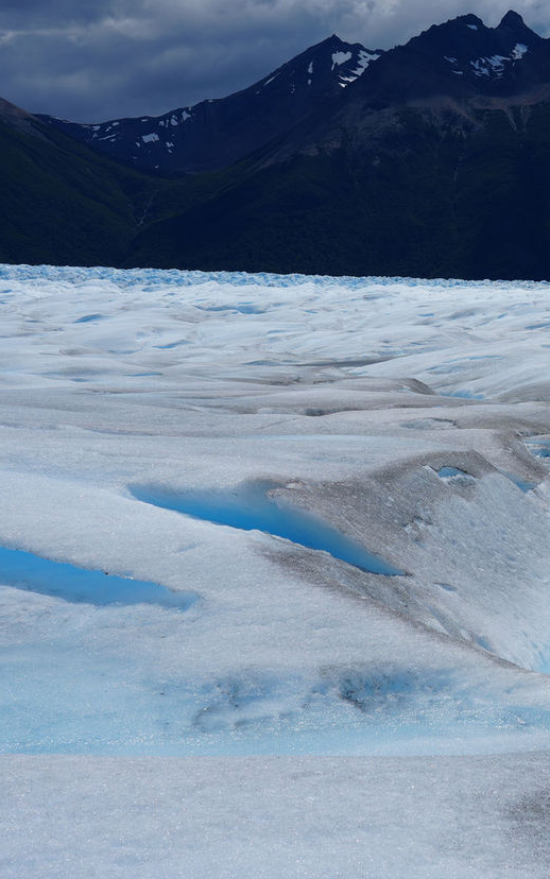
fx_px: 1510
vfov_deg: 32.3
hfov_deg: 19.8
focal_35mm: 63
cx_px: 602
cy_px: 324
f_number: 10
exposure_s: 1/640
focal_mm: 32
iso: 100
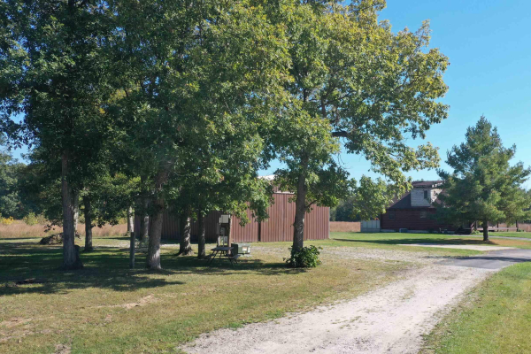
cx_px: 327
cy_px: 173
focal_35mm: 35
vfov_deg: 37.8
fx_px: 516
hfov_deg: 53.9
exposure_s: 1/400
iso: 100
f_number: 4.5
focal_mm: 10.26
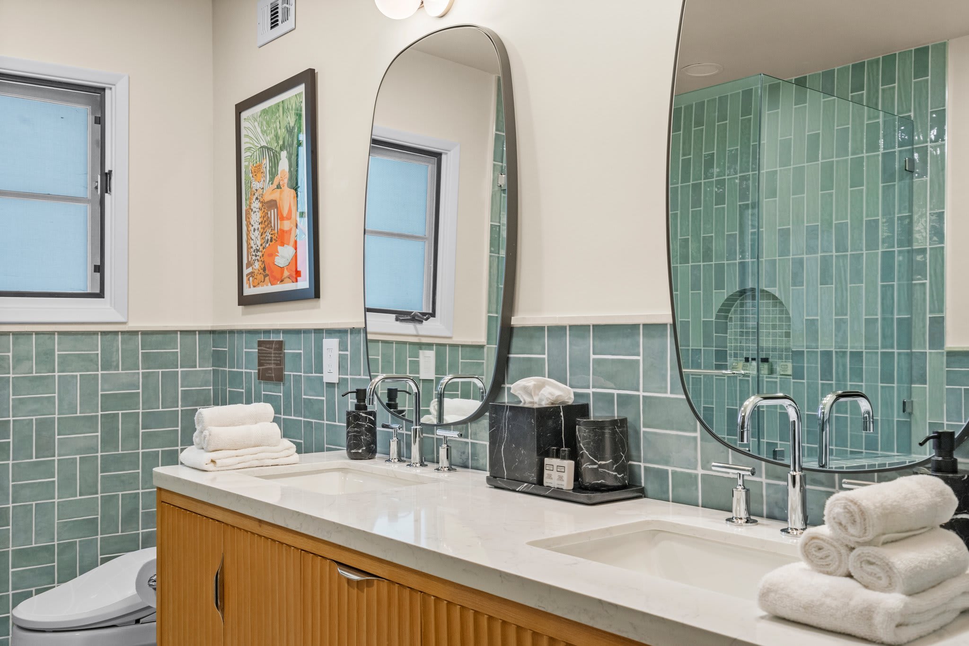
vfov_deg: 37.8
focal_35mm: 35
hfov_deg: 54.4
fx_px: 942
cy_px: 323
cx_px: 484
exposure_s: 1/40
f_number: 10
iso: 12800
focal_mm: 35
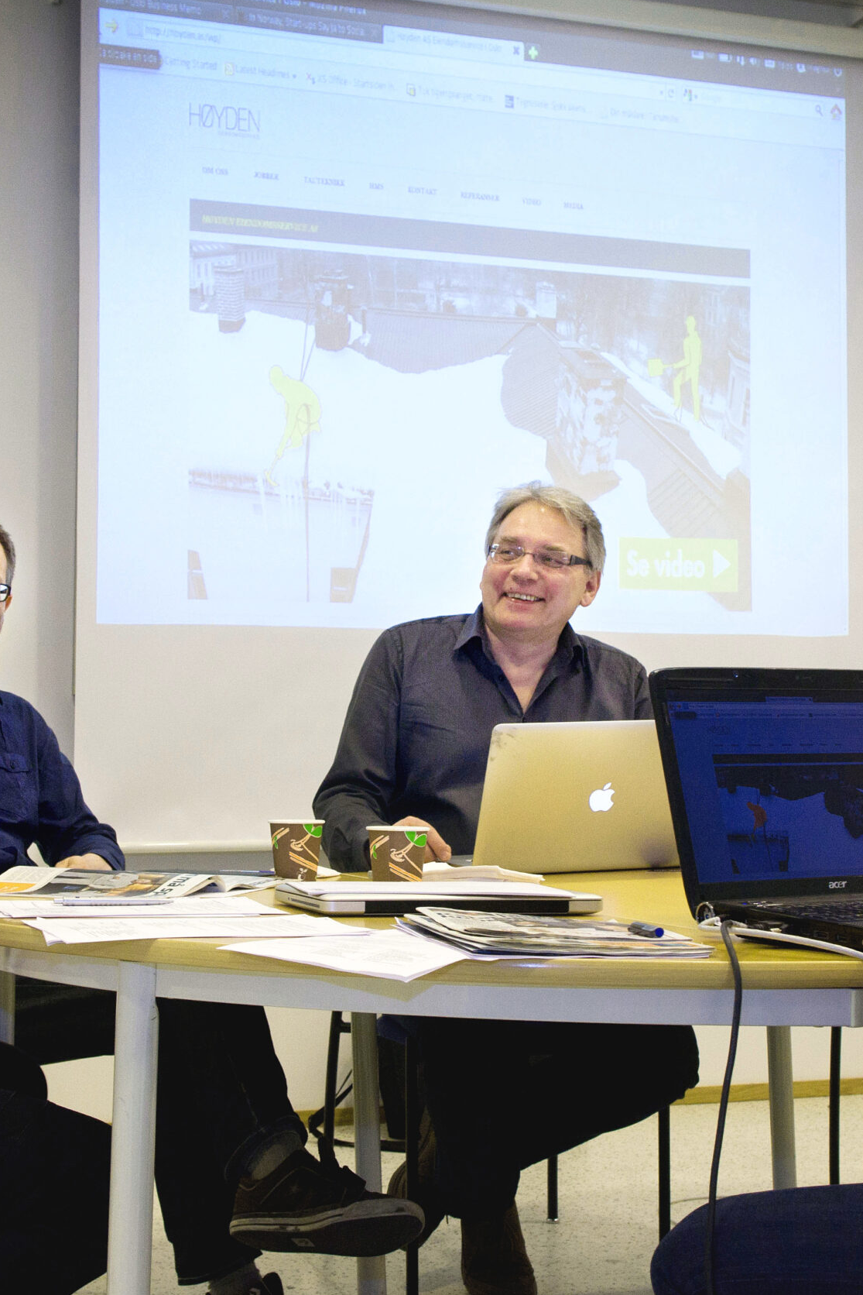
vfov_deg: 37.7
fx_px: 1897
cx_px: 398
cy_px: 654
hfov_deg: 25.6
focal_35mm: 53
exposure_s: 1/25
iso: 800
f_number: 5.6
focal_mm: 23
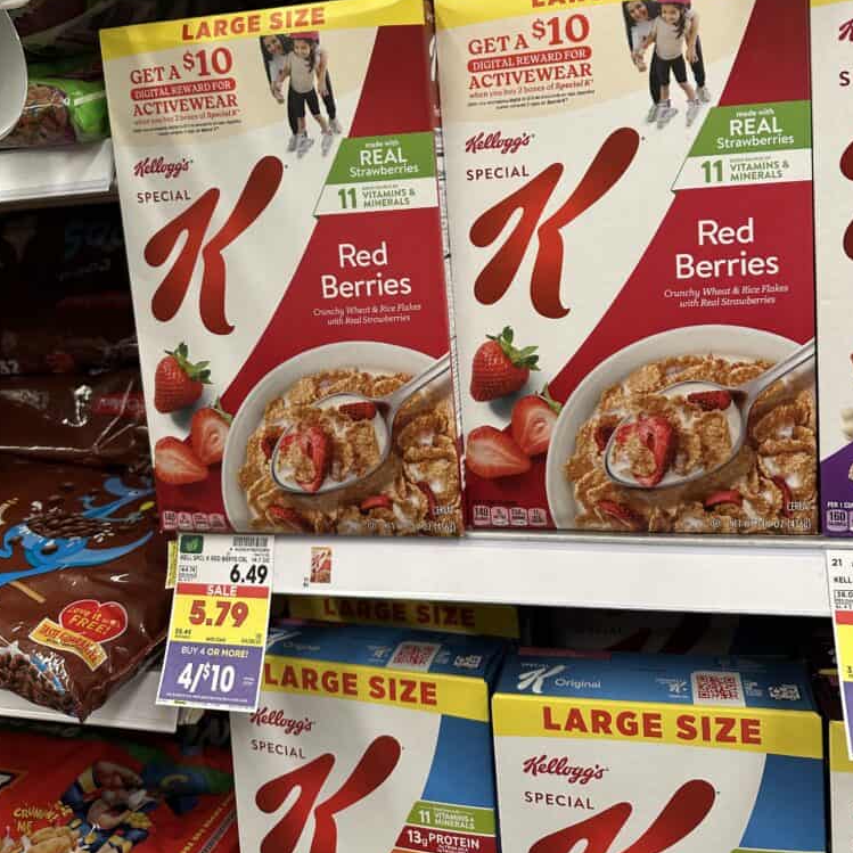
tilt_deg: -7.3
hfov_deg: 55.6
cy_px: 281
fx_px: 808
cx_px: 429
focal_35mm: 29
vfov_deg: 54.4
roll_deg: +3.3
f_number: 1.78
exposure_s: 1/60
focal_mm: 6.86
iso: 160
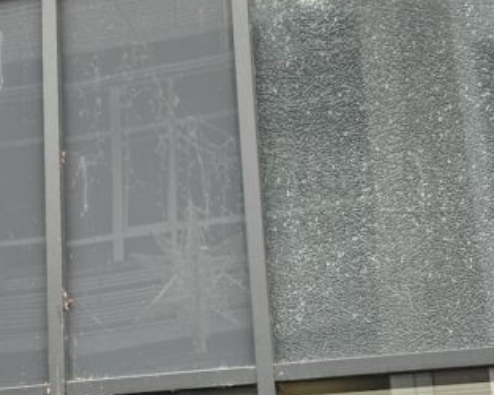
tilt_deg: +20.5
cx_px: 41
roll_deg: +1.4
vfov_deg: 13.4
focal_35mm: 115
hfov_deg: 16.5
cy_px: 112
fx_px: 1680
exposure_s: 1/121
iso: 80
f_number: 1.78
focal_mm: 6.86
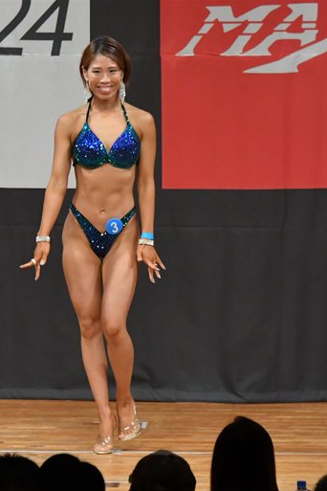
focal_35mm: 430
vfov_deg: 4.8
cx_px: 74
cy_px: 246
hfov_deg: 3.2
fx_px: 5858
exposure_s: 1/400
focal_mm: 190
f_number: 5.6
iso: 6400
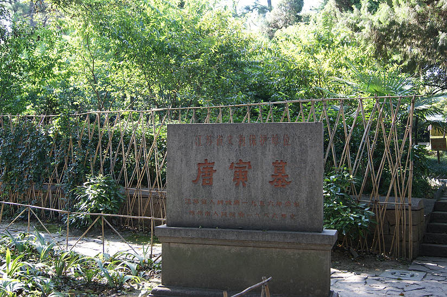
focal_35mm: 42
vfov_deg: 31.8
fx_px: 521
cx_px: 224
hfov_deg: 46.5
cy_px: 148
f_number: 4.5
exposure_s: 1/50
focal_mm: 28
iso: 160
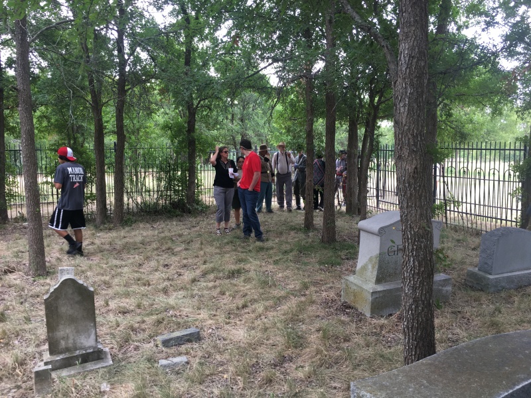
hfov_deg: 61.7
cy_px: 199
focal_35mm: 29
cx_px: 266
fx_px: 445
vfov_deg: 48.2
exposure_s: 1/60
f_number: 2.2
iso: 32
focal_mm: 4.15
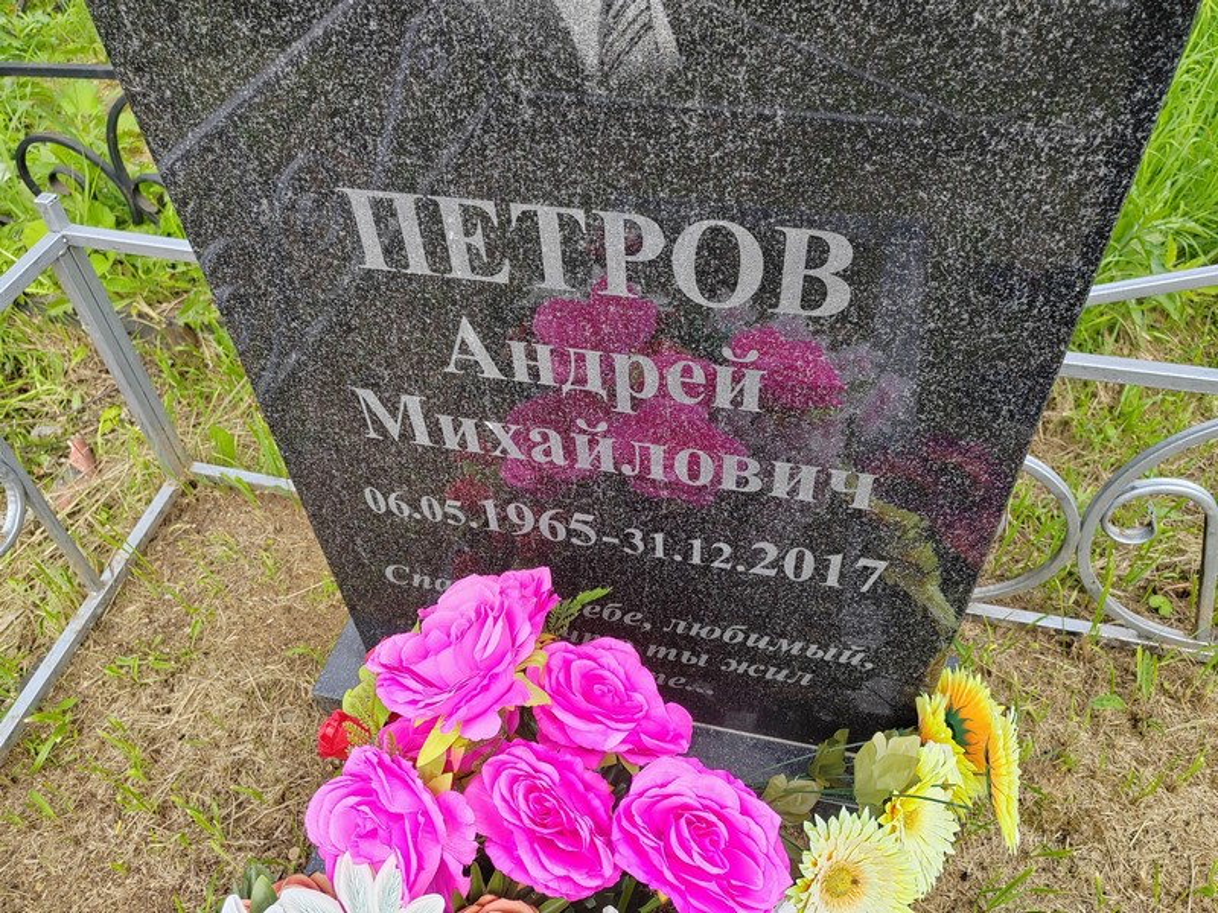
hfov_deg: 65.3
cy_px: 456
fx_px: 950
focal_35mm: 27
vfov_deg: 51.4
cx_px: 609
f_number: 1.9
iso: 100
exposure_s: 1/460
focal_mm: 5.52
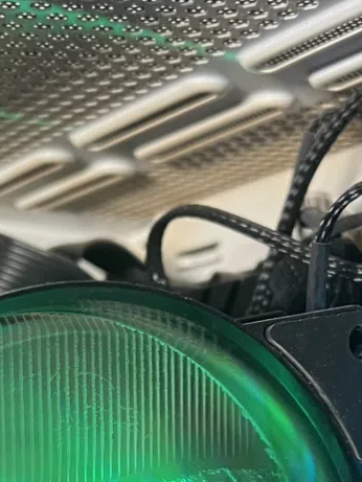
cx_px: 236
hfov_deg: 19.1
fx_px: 1073
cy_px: 468
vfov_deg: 24.3
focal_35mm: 77
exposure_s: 1/45
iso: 400
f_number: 1.5
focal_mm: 5.7
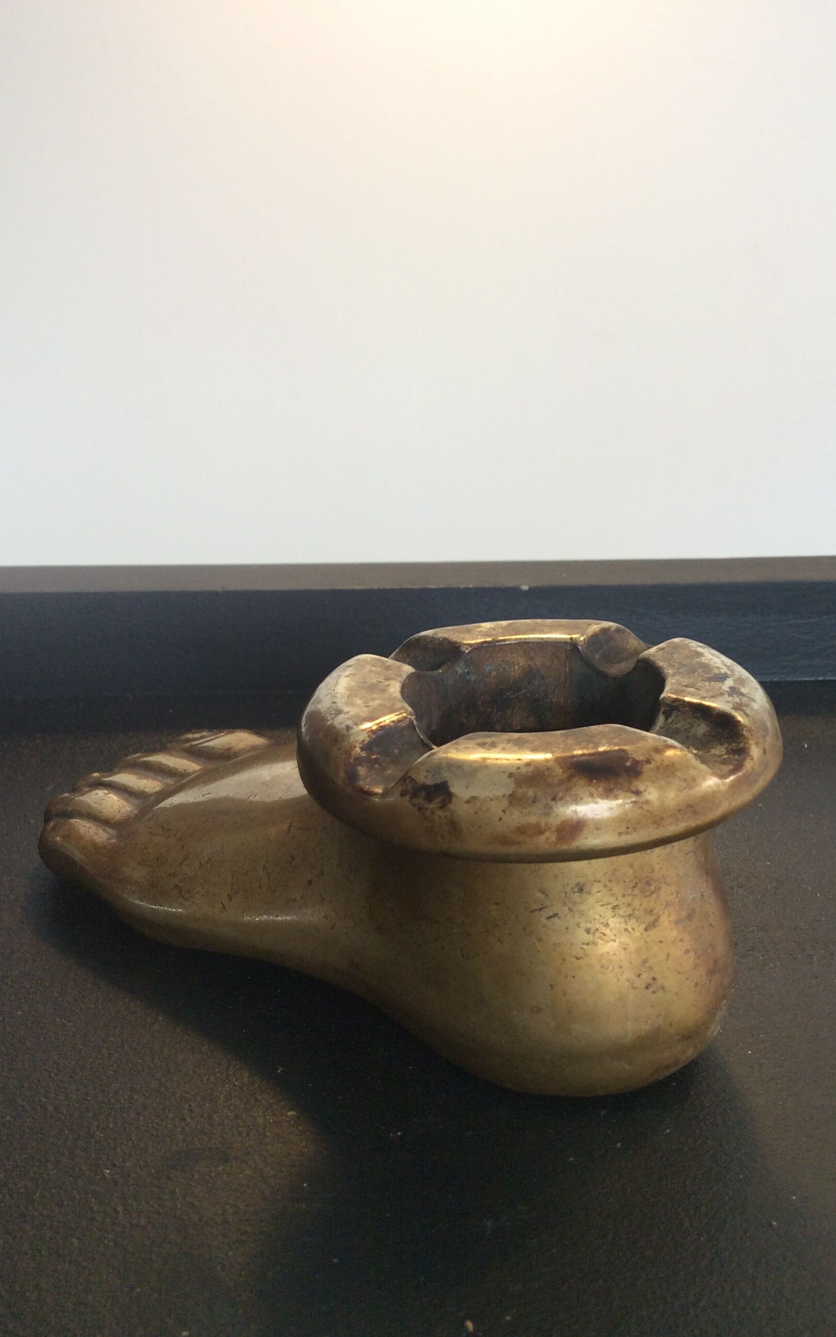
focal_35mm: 34
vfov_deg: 56.7
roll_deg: -0.5
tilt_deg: -18.0
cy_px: 669
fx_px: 1239
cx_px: 455
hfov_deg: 37.2
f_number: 2.4
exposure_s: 1/25
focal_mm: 3.3
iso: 50
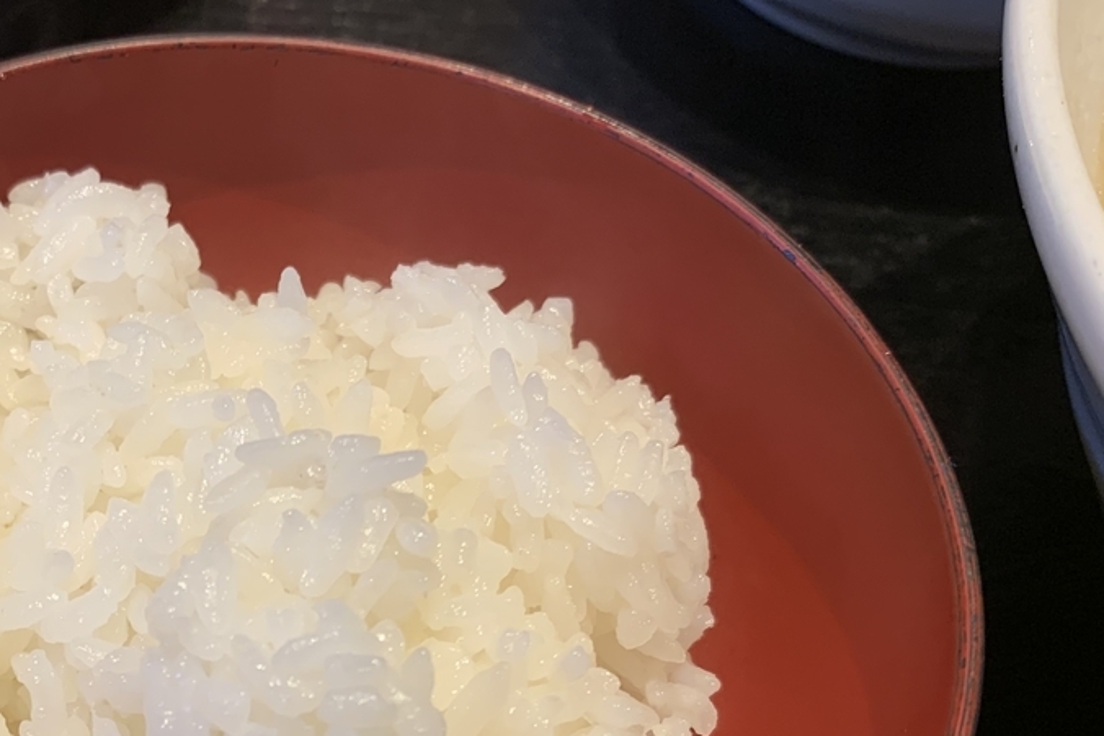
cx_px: 247
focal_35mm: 48
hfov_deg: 39.7
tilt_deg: -57.7
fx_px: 1472
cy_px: 646
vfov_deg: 27.2
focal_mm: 4.25
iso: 80
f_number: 1.8
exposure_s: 1/60
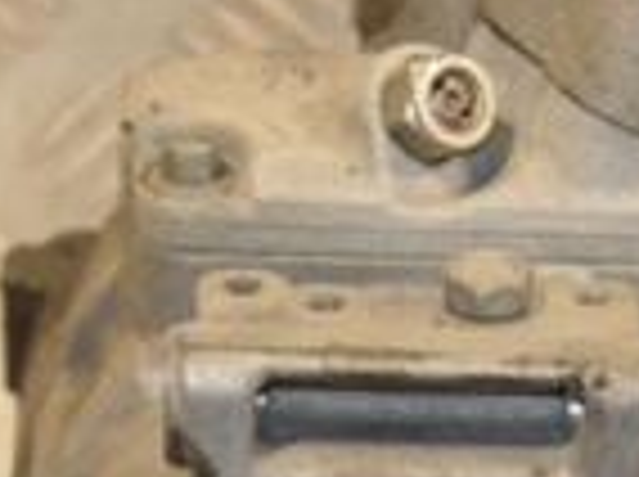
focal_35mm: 293
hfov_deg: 6.8
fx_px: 5400
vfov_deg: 5.0
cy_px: 738
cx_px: 387
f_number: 5.6
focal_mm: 48
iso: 800
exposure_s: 1/200
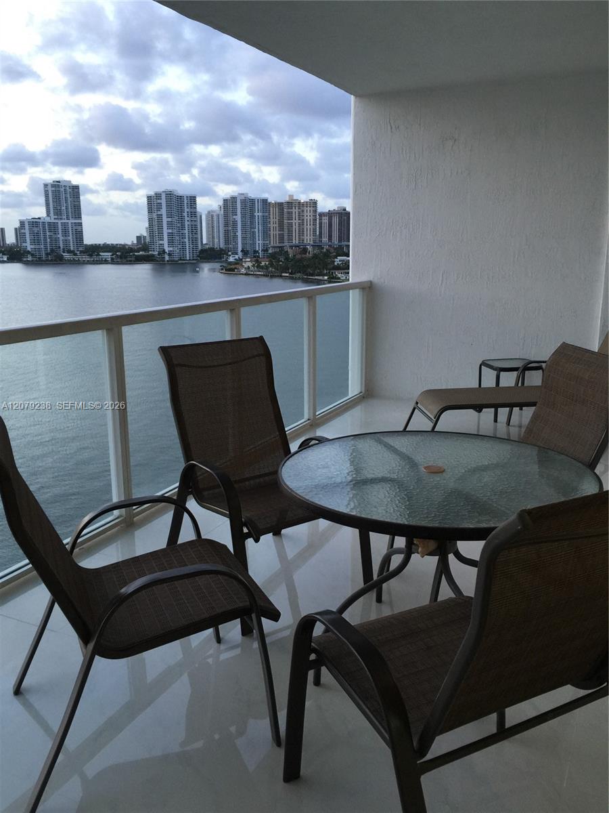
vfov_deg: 61.7
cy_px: 406
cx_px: 304
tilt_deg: -14.6
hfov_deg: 48.2
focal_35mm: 29
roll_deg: +1.9
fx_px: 680
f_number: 2.2
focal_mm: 4.15
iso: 32
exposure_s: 1/40
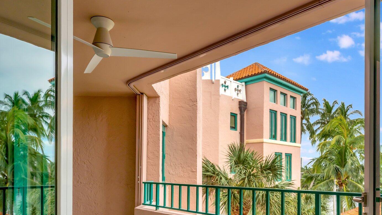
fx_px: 290
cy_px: 171
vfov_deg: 39.2
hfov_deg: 66.5
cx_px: 217
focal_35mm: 29
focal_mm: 18.4
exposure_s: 1/250
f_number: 9
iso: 400
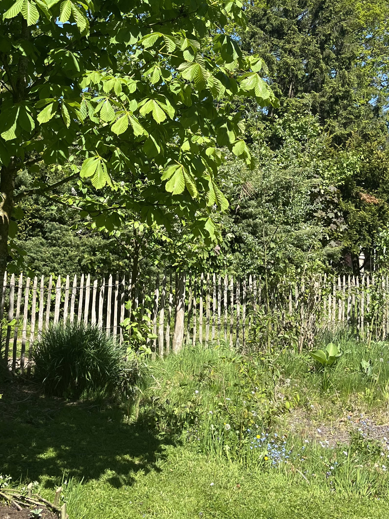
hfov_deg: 29.7
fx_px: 734
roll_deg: -2.6
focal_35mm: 49
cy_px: 117
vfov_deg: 37.7
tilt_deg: +8.1
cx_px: 177
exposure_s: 1/1647
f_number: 1.6
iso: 50
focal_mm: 5.1
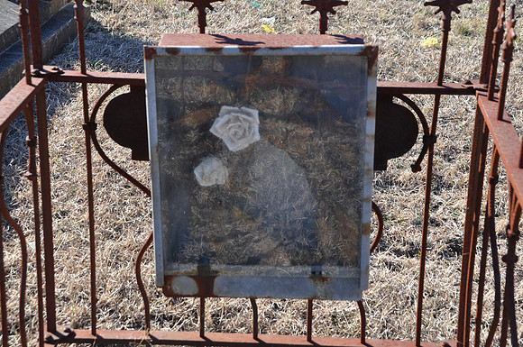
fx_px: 1088
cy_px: 174
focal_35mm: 75
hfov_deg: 27.0
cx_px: 262
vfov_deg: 18.1
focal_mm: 50
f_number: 9
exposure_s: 1/80
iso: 200
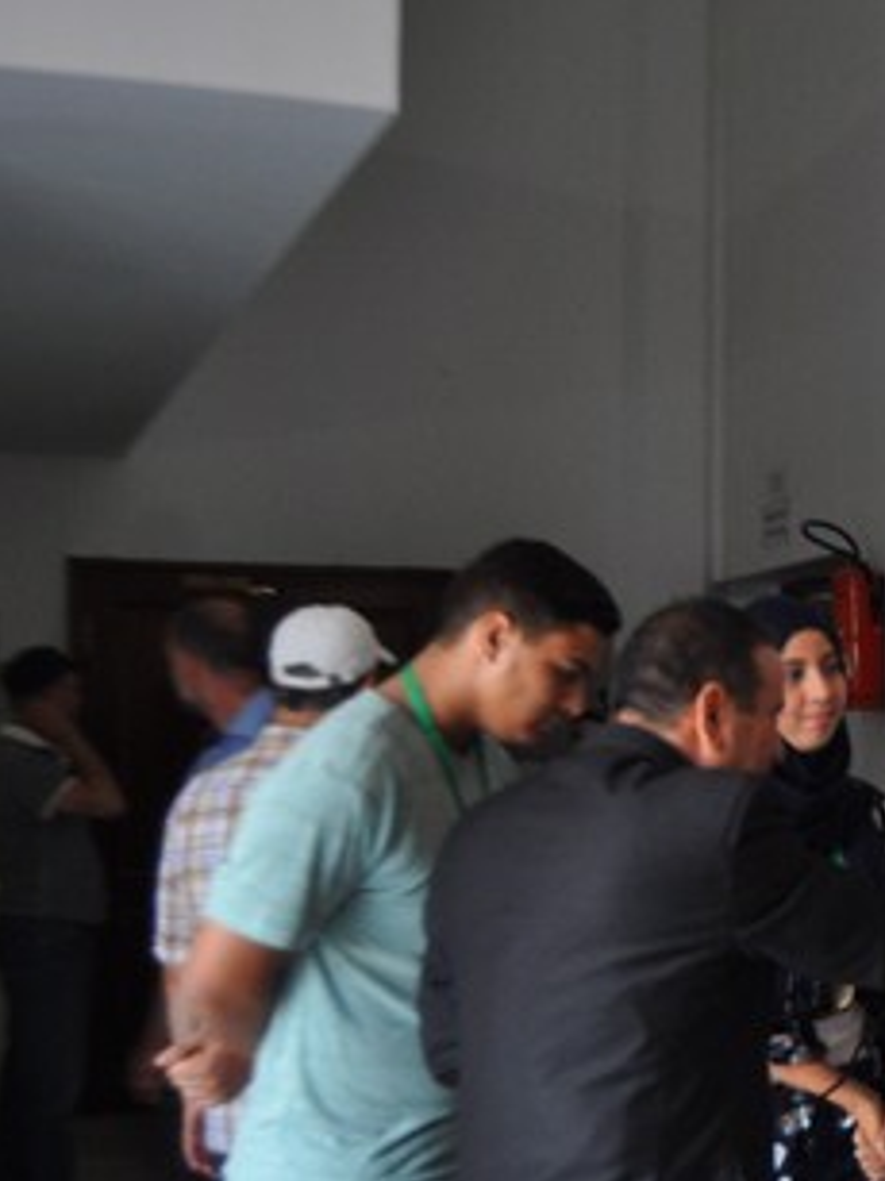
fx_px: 2251
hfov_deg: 20.3
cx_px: 1150
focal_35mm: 66
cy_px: 660
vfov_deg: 29.4
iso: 720
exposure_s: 1/60
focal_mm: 22
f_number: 4
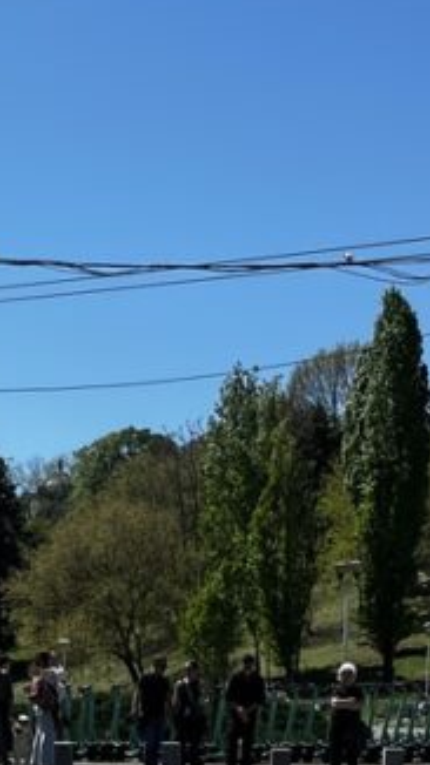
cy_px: 908
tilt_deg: -7.4
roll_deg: -0.4
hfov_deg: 13.6
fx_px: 1807
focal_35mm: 89
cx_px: 167
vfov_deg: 22.2
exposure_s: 1/4310
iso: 50
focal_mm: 5.1
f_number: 1.6
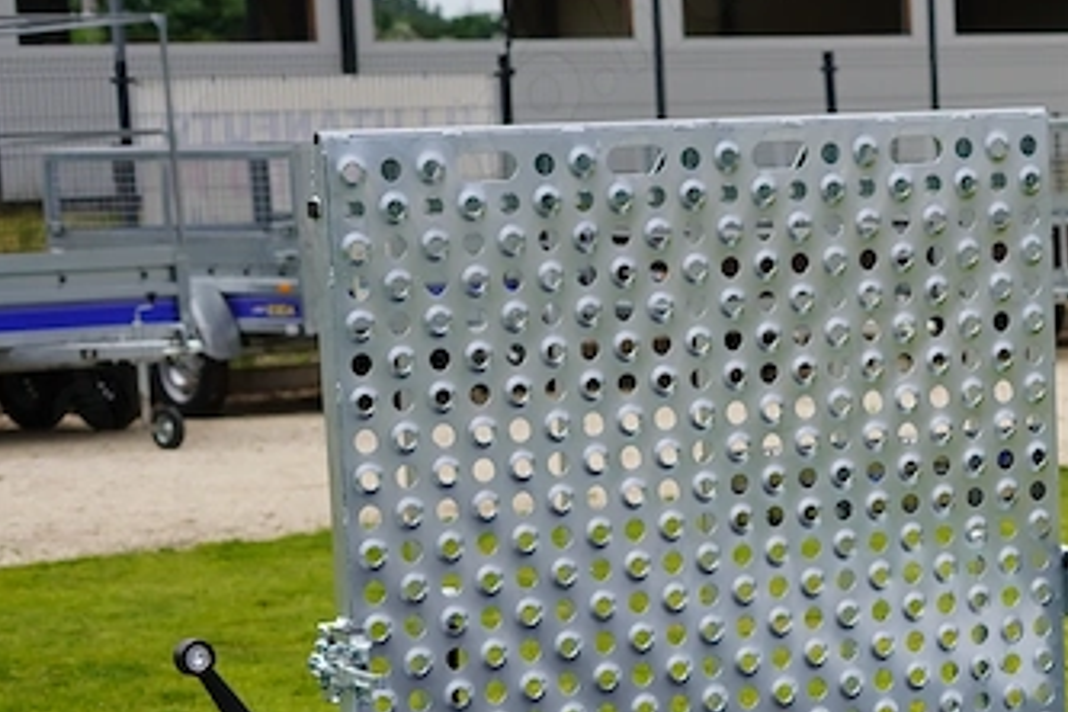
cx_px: 1527
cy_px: 928
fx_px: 4450
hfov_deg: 13.1
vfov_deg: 9.0
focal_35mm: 150
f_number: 5
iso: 100
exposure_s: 1/500
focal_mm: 50
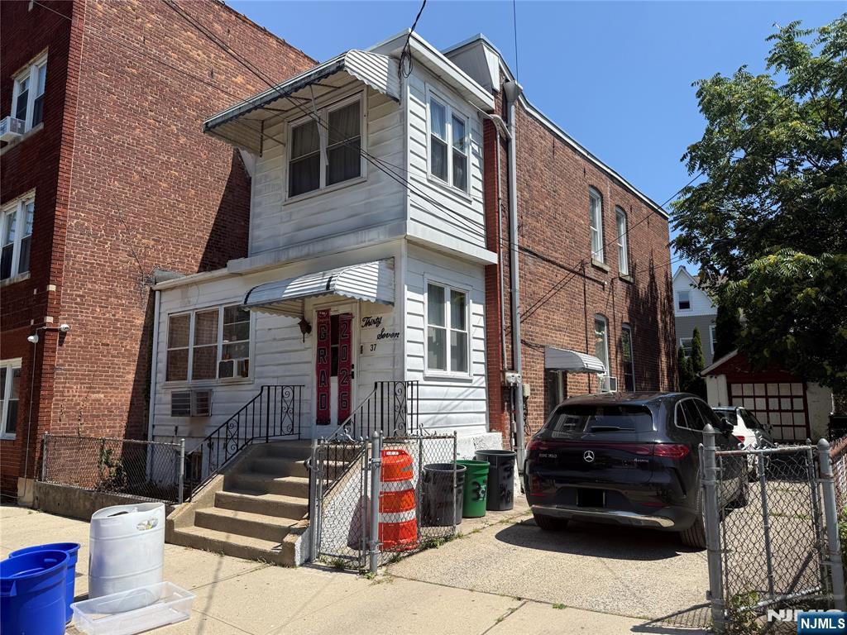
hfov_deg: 71.6
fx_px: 587
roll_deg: +0.0
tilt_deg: +8.1
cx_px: 424
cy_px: 318
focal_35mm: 24
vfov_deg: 56.8
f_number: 1.78
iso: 80
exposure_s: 1/3759
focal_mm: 6.76
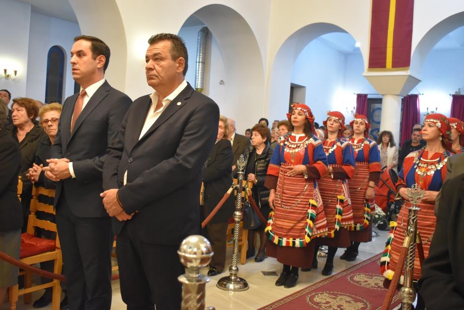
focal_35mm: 36
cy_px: 155
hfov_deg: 53.1
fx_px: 464
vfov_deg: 36.9
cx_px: 232
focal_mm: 24
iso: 3200
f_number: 4
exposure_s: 1/60
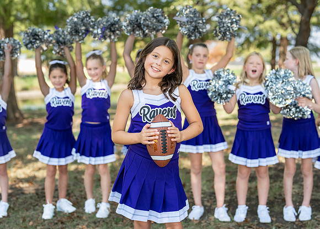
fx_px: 531
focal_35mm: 58
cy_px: 105
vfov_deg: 24.3
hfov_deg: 33.5
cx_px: 171
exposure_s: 1/400
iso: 100
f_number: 2.2
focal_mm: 50
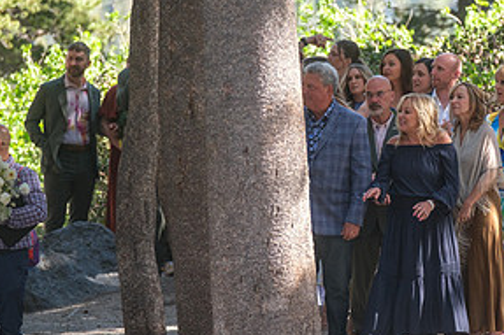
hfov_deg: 4.8
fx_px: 5946
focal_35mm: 425
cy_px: 136
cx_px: 414
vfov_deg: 3.2
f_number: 3.2
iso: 800
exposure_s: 1/900
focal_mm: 140
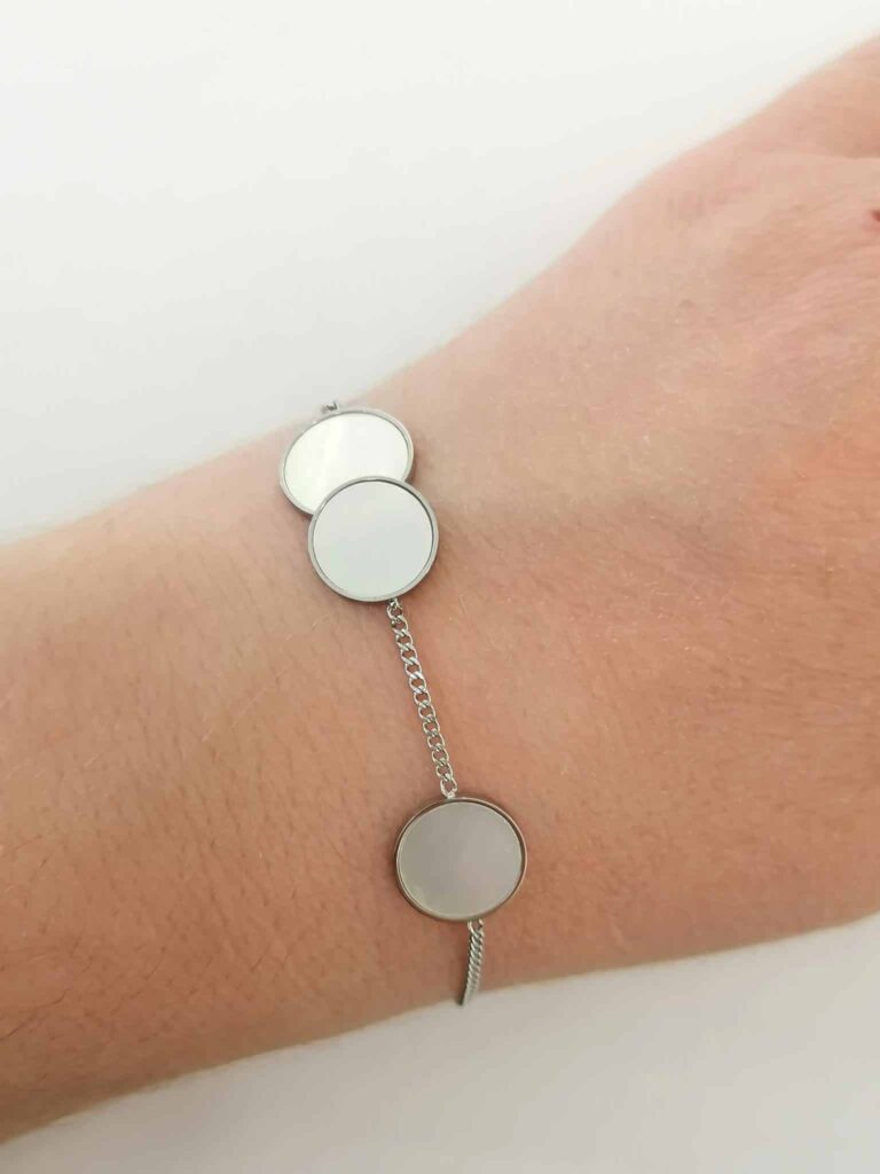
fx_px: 1288
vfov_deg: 49.0
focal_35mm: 38
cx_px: 440
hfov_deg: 37.7
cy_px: 587
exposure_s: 1/50
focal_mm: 4.75
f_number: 1.8
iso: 100
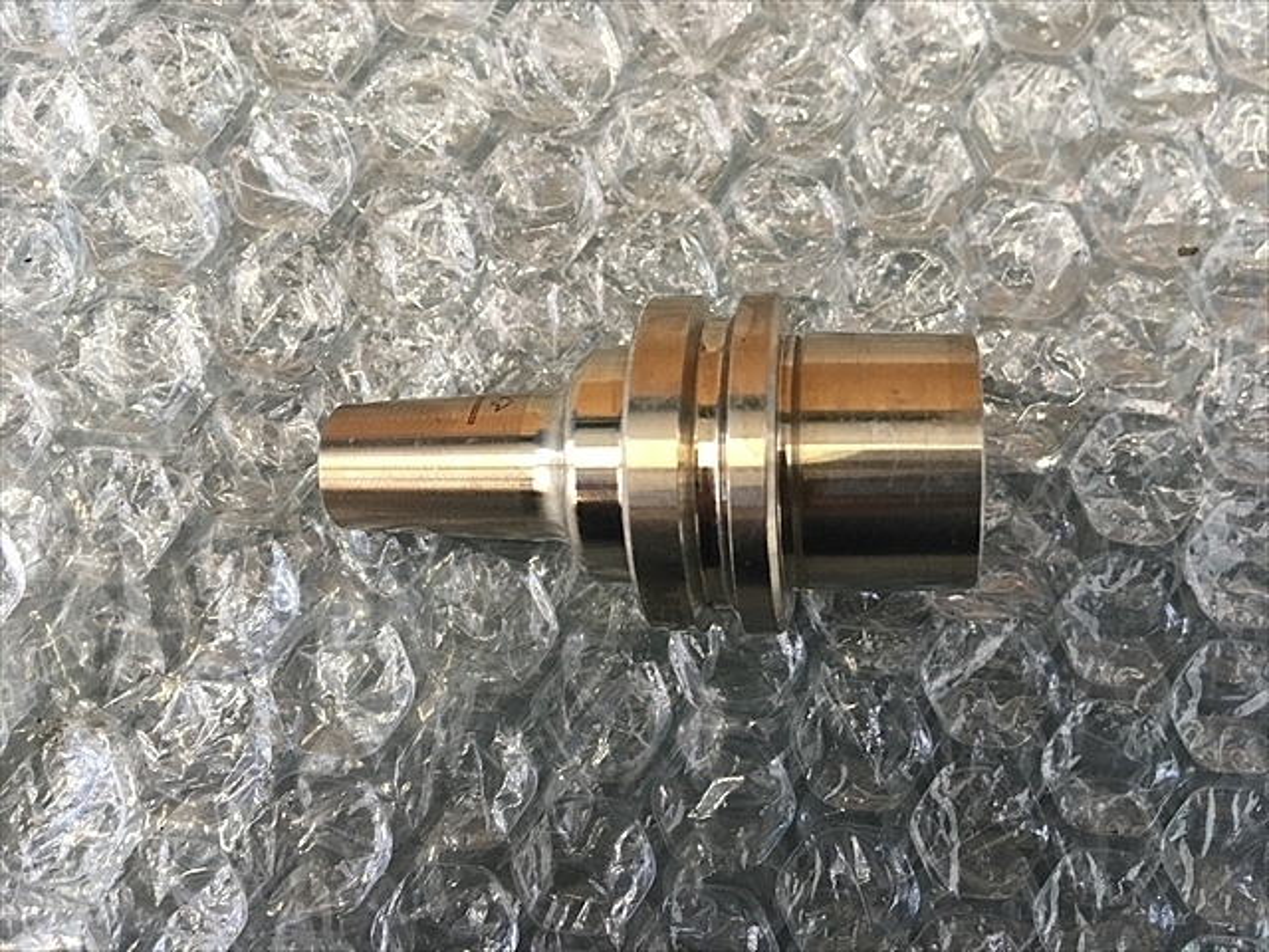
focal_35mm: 29
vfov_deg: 48.2
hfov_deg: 61.7
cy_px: 476
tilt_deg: -84.6
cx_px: 634
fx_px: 1063
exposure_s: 1/30
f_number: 2.2
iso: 100
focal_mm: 4.15
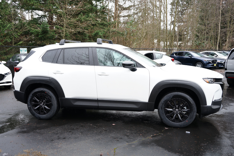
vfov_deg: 37.8
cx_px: 117
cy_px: 78
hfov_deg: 54.5
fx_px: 227
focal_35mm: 35
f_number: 5.6
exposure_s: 1/30
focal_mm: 35
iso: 200
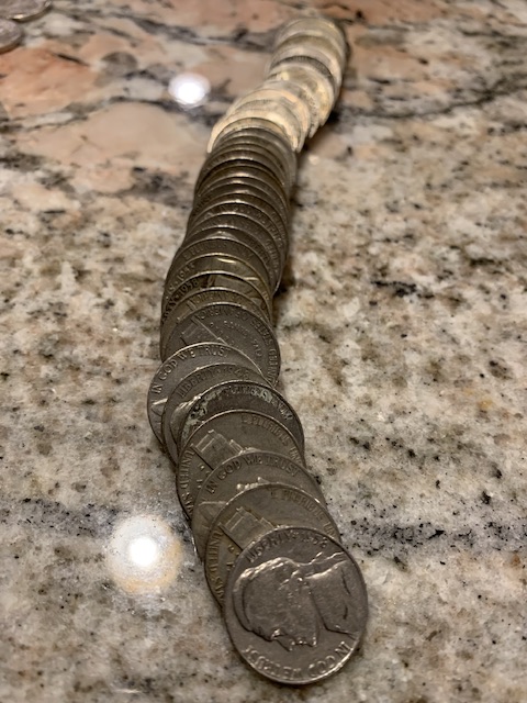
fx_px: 528
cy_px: 352
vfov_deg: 67.3
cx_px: 264
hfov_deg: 53.1
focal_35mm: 26
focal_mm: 4.25
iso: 160
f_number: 1.8
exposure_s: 1/60
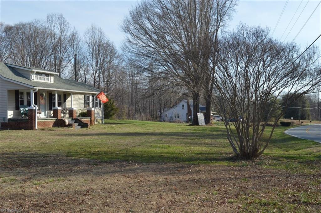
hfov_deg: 41.2
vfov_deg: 28.0
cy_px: 106
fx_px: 427
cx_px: 160
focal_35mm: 48
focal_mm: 32
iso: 400
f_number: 13
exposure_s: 1/500
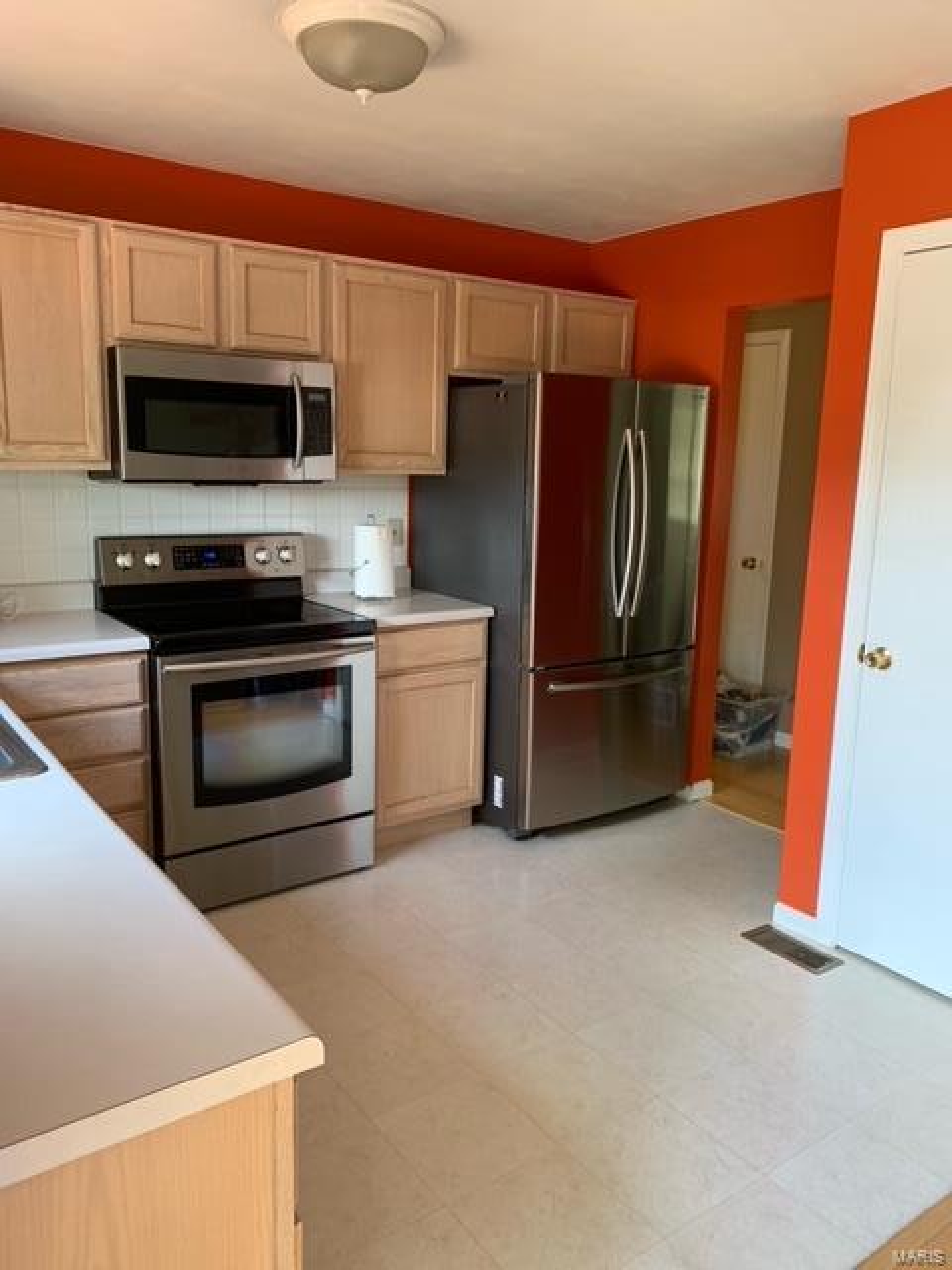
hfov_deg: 53.1
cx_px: 476
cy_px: 635
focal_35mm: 26
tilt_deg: -9.0
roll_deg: -0.9
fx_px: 953
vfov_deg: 67.3
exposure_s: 1/60
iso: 125
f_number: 1.8
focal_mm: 4.25
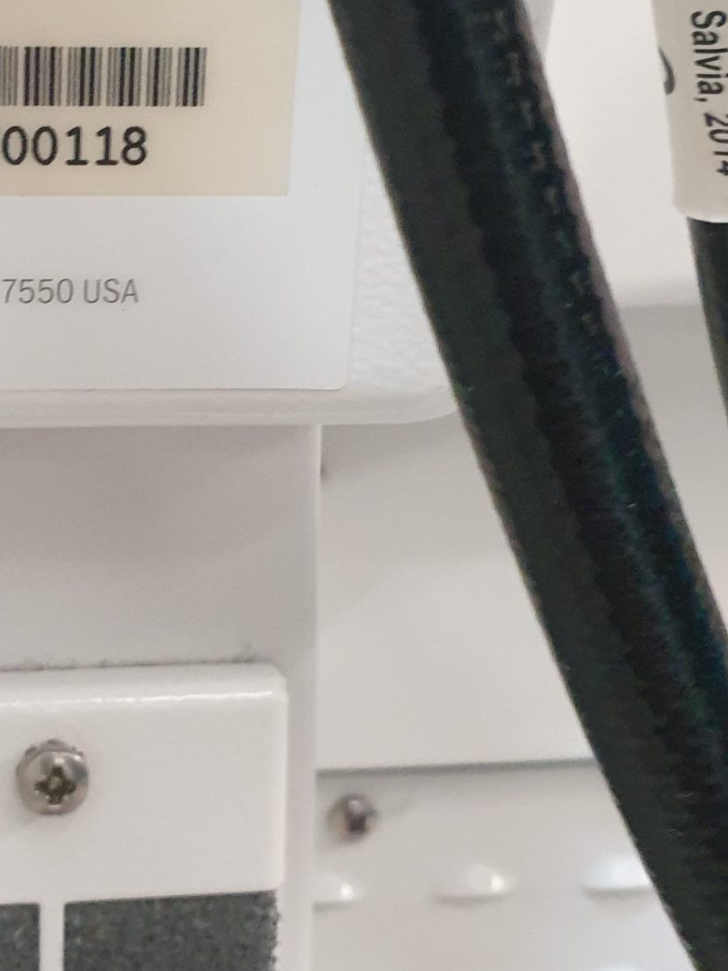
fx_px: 1654
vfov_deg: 32.3
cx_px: 6
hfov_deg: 23.8
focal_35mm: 59
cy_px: 277
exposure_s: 1/50
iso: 500
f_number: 2.4
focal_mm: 4.3
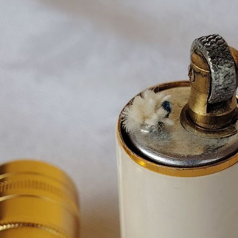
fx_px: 918
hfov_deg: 14.8
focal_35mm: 118
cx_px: 103
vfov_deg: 14.6
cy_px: 208
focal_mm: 5.25
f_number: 1.75
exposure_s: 1/234
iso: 100
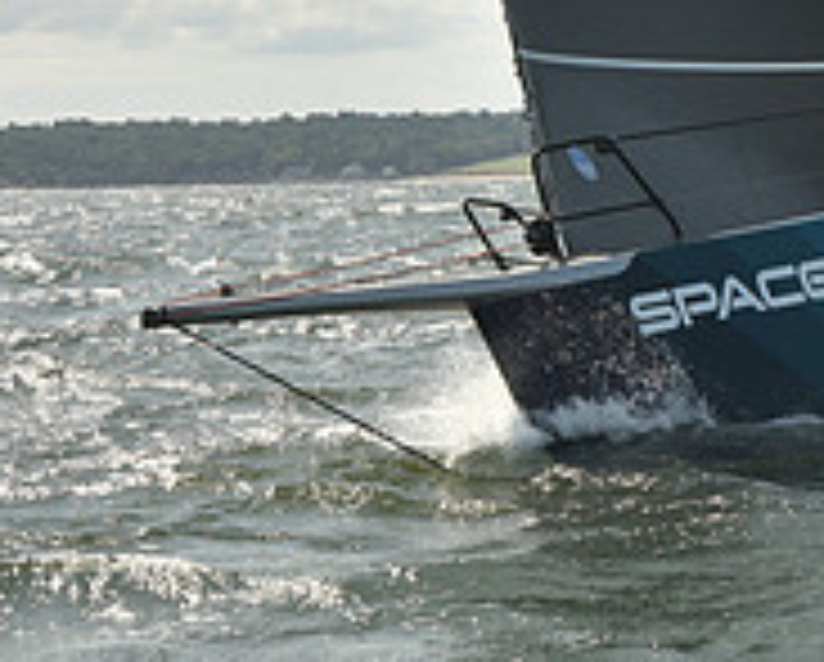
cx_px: 1027
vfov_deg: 7.4
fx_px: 5081
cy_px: 137
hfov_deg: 9.1
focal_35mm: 208
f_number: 9
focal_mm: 70
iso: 250
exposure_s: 1/800
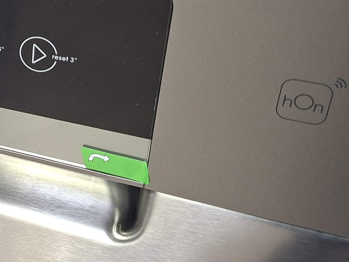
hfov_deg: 23.0
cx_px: -110
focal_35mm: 75
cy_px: 107
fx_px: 756
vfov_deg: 19.6
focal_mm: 5.54
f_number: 1.8
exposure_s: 1/33
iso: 400
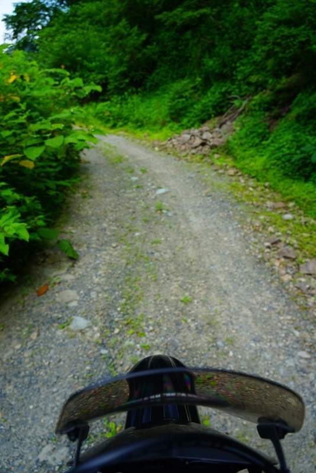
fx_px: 316
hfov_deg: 53.2
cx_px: 158
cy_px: 236
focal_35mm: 24
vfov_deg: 73.7
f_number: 4
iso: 100
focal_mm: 24
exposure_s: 1/60
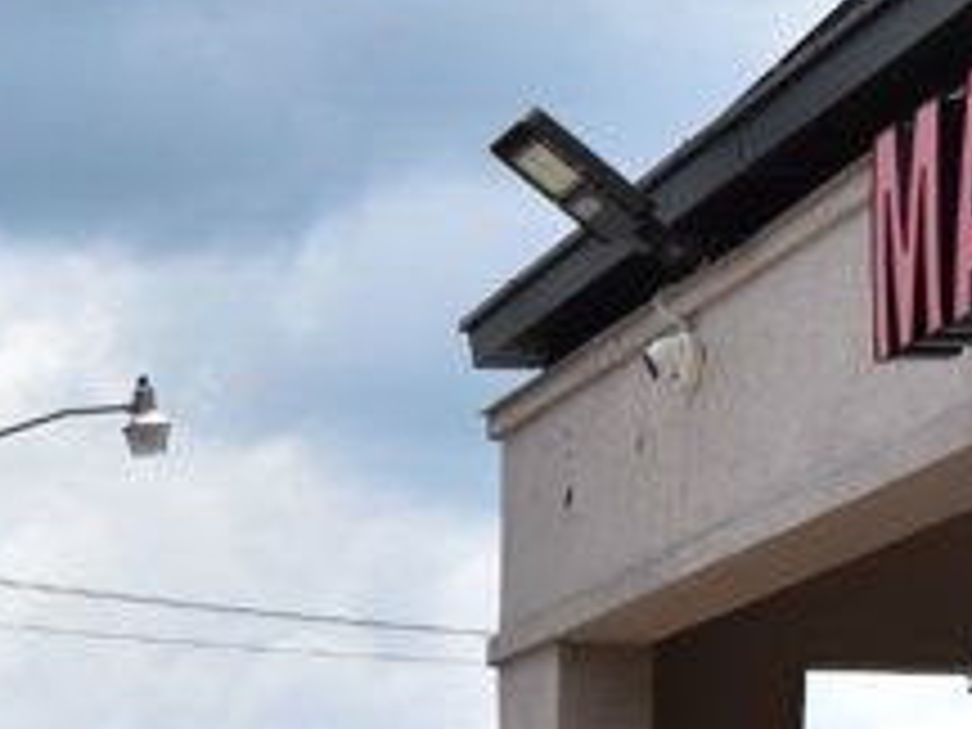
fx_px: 5961
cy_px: 1260
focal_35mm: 212
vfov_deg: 6.8
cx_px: -778
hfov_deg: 8.9
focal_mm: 31
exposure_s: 1/500
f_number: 11
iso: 280
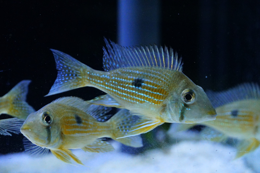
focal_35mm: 118
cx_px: 130
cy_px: 86
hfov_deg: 17.3
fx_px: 856
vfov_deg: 11.6
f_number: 5.6
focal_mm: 79
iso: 8000
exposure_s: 1/250
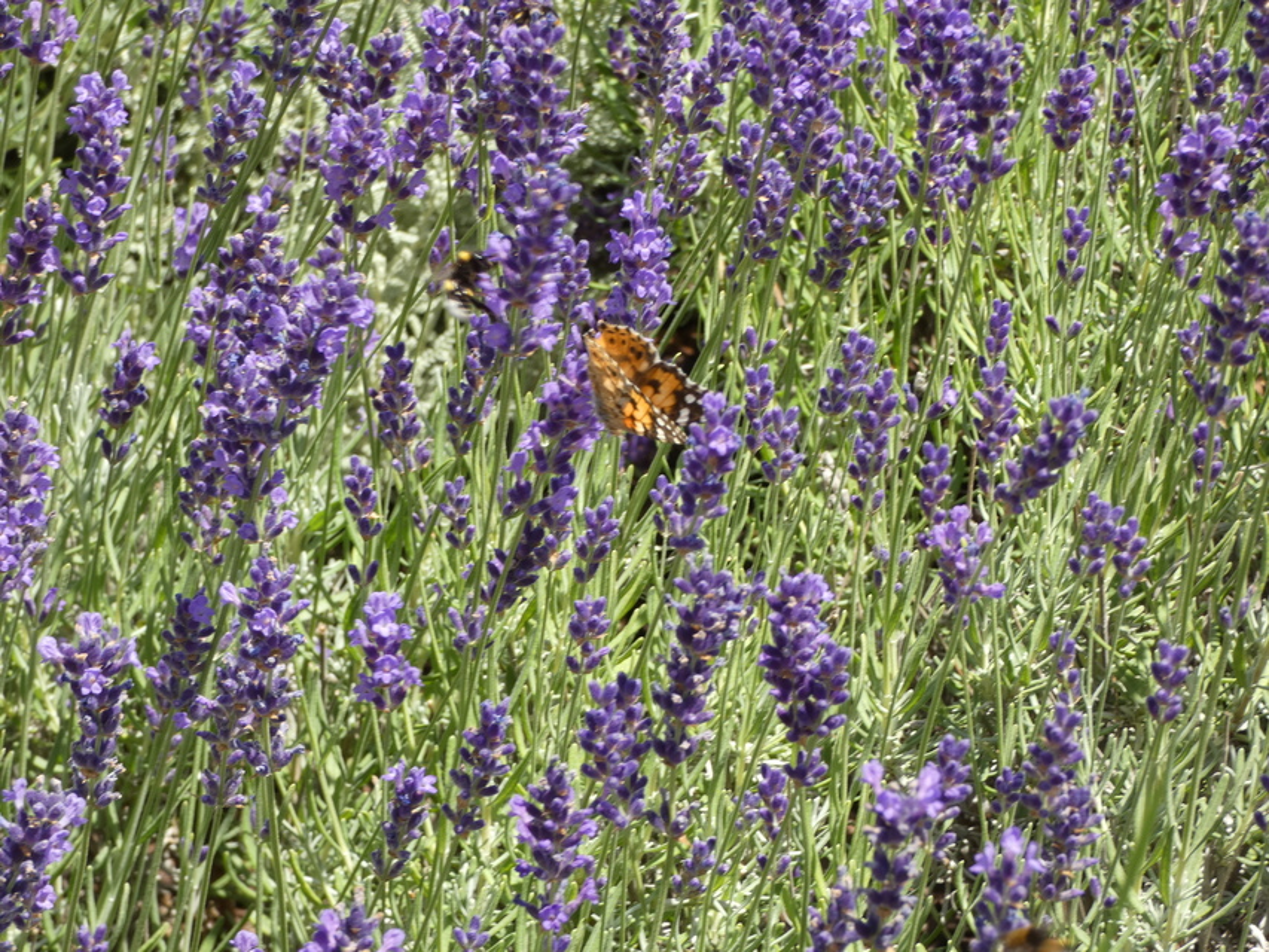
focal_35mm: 183
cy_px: 476
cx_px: 634
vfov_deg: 8.1
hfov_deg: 10.8
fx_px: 6710
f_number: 5.5
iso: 100
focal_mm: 32.7
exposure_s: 1/80
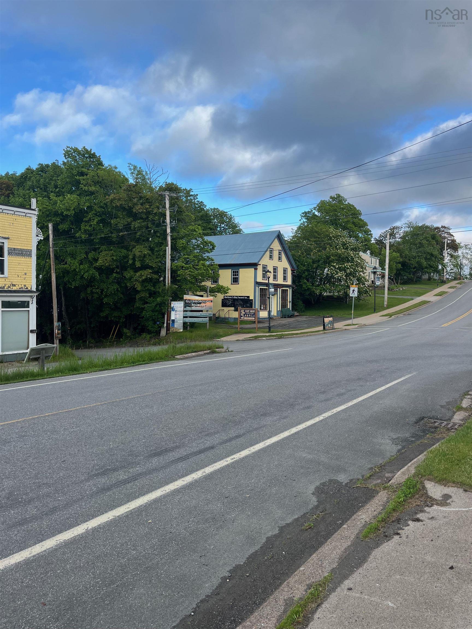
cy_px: 314
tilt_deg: -1.3
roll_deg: -0.4
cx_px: 236
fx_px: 473
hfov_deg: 53.1
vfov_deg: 67.3
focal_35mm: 26
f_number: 1.6
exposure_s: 1/1355
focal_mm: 5.1
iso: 50
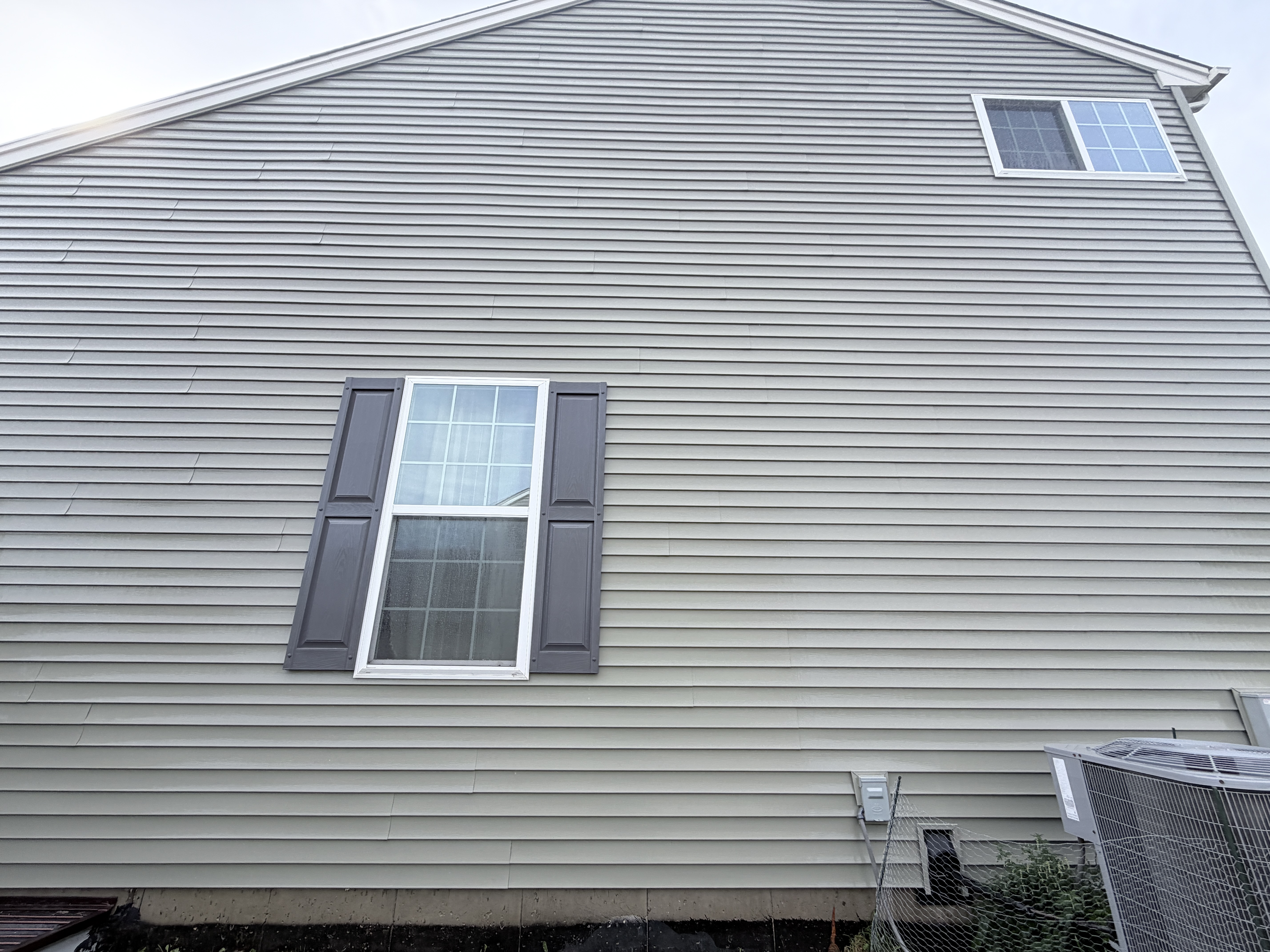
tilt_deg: +18.5
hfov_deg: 102.1
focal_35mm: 14
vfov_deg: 85.7
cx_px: 635
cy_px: 476
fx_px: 514
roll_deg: -0.2
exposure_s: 1/502
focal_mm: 2.22
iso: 40
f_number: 2.2
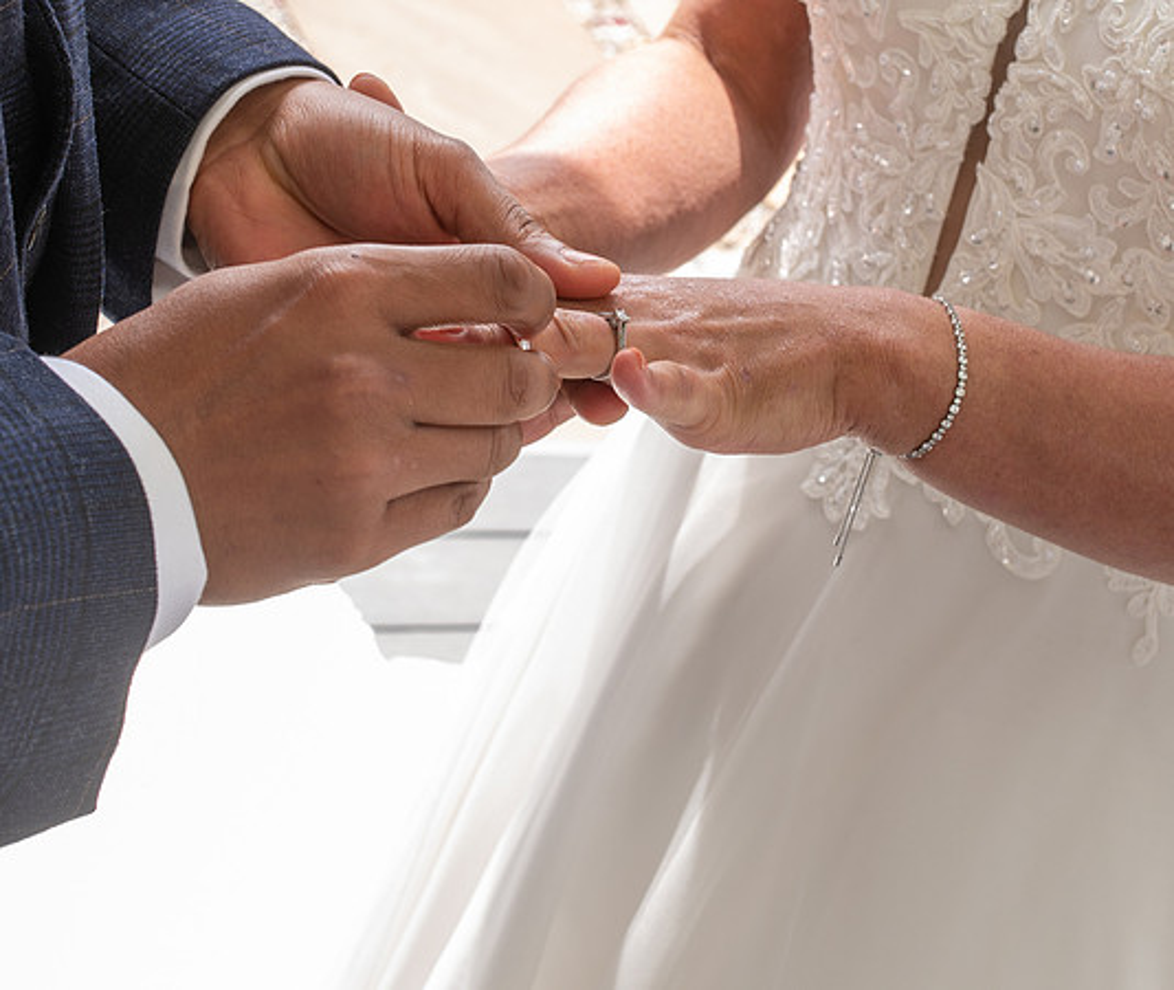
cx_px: 615
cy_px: 316
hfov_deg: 27.5
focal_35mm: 68
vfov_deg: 23.1
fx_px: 2403
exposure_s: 1/100
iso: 160
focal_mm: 35
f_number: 8
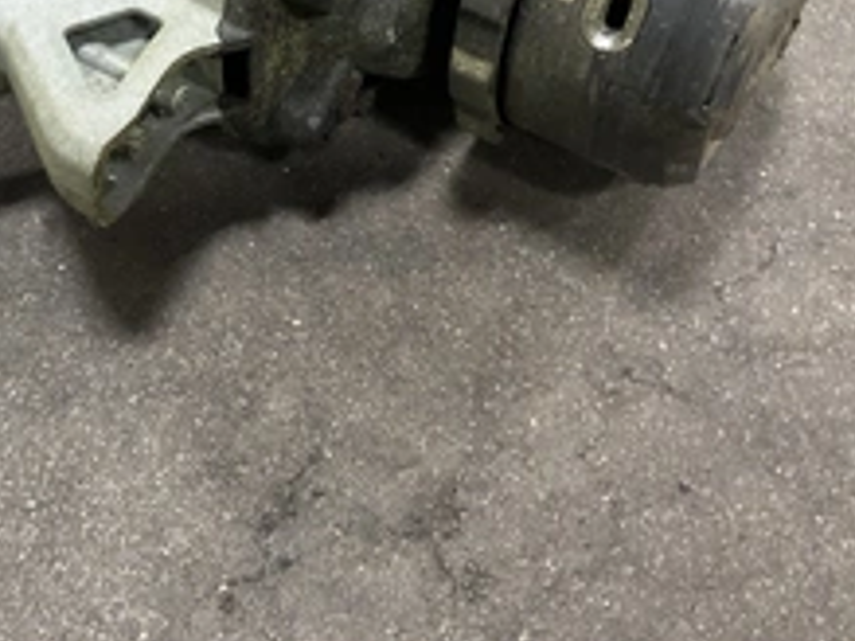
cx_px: 180
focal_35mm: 53
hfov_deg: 35.1
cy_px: 98
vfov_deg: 26.8
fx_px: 1308
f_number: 1.8
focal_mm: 3
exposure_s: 1/30
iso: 250
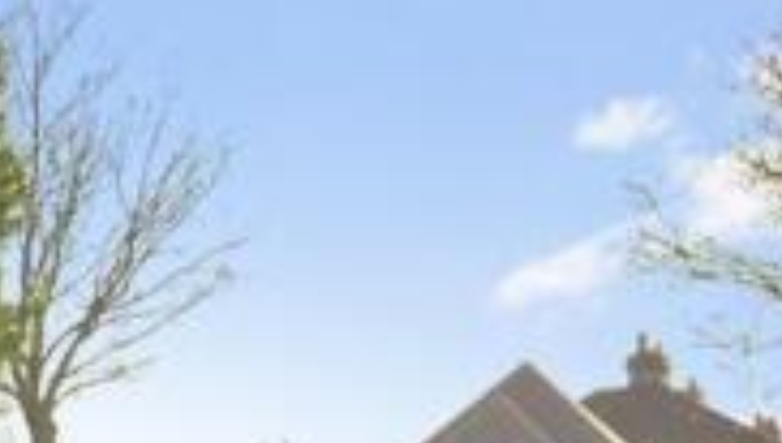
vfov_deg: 10.3
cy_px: 720
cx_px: -198
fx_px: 2347
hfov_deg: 17.8
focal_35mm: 113
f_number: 5.6
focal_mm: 20
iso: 400
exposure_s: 1/250
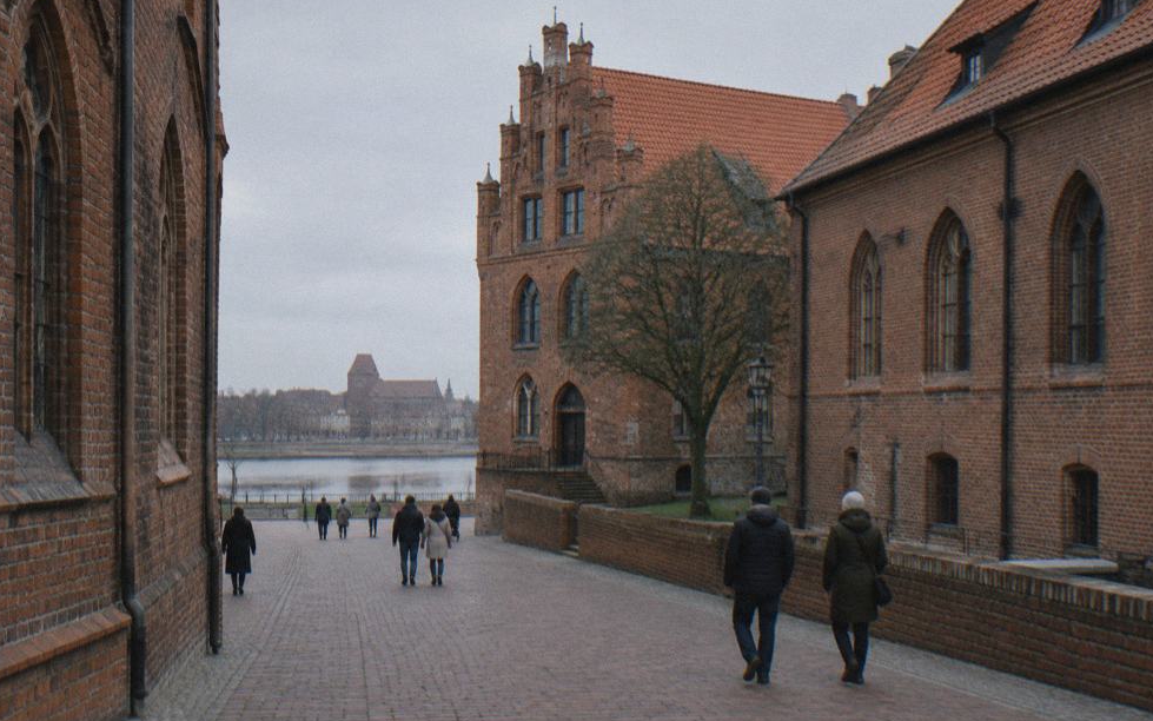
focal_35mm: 51
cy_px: 364
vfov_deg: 25.3
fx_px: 1603
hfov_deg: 39.6
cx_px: 578
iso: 500
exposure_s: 1/2500
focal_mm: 49
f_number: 4
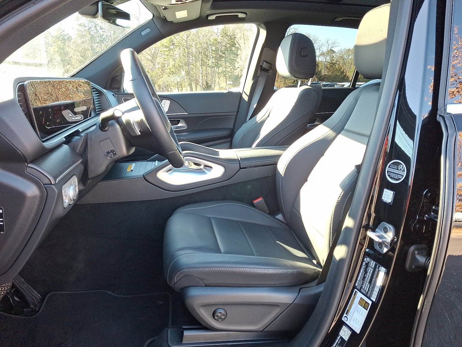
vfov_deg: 54.9
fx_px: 334
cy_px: 174
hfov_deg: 69.4
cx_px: 231
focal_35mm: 25
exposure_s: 1/120
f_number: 1.8
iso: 58
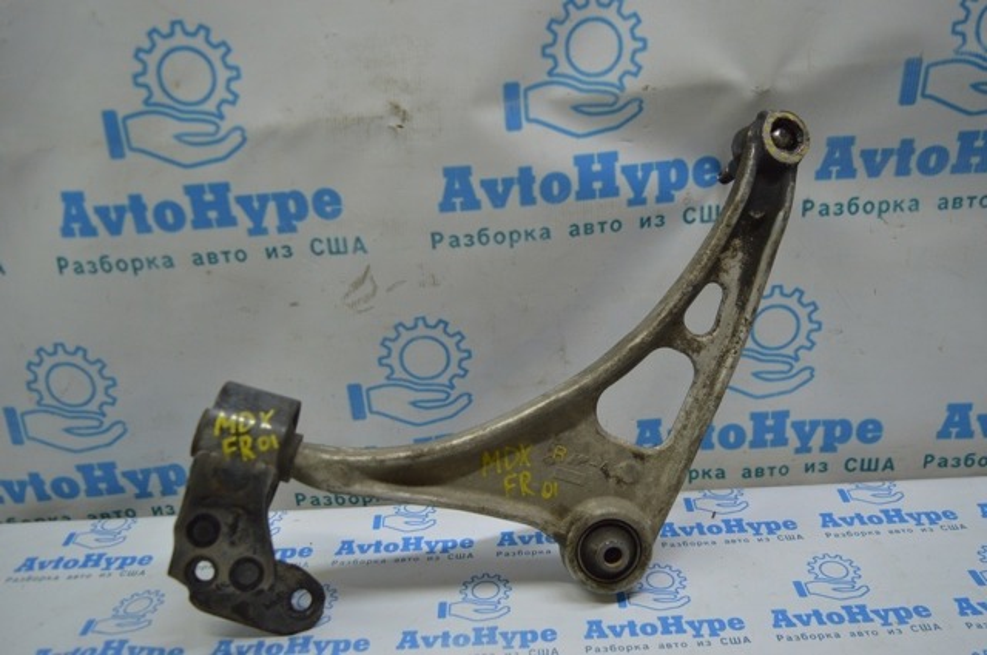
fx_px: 904
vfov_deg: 39.9
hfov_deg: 57.3
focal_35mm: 33
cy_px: 328
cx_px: 494
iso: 400
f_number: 3.8
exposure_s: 1/125
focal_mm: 22
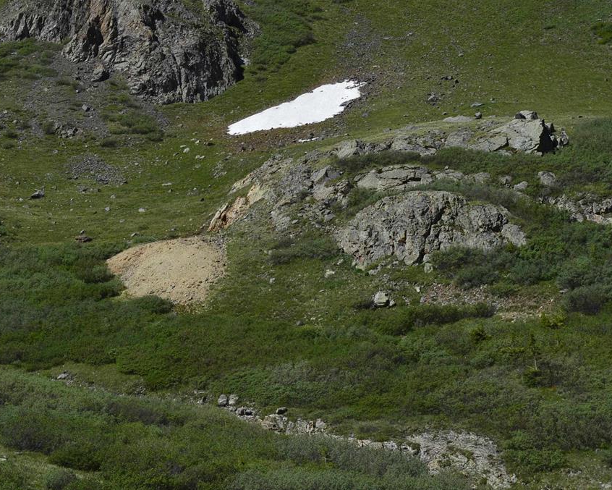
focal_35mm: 94
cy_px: 245
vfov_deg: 16.4
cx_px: 302
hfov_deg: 20.5
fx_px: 1695
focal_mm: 55
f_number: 11
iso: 320
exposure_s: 1/500
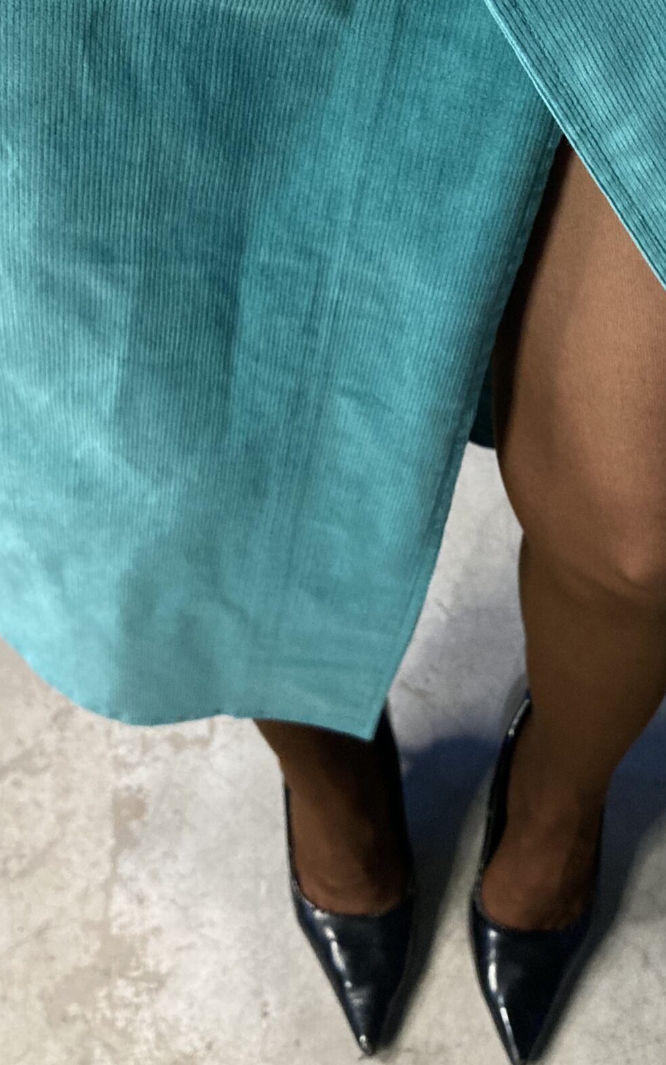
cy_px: 379
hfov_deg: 26.6
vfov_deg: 41.4
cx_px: 465
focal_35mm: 48
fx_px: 1394
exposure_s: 1/60
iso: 320
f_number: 1.8
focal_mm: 3.99
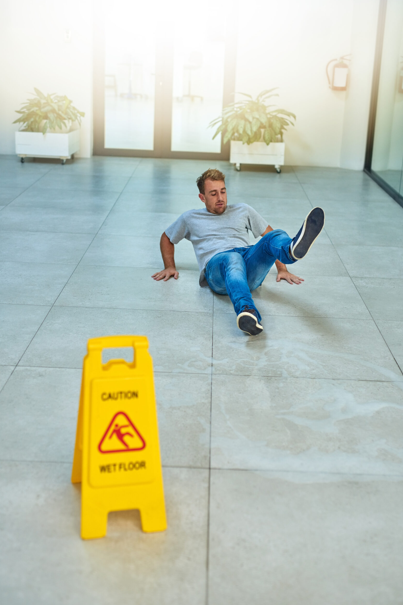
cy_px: 300
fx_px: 856
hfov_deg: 26.5
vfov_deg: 38.9
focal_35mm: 51
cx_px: 205
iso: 320
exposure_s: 1/160
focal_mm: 50
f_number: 2.2
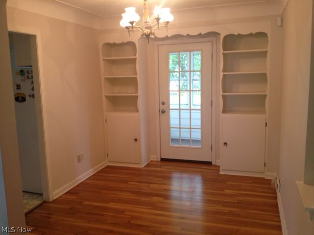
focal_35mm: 35
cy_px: 118
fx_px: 317
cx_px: 157
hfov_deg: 52.6
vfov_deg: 40.7
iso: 80
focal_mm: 4.28
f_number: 2.4
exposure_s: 1/20
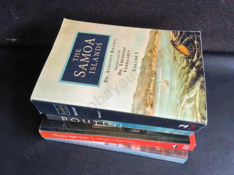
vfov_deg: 51.4
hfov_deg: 65.3
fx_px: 183
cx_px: 117
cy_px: 88
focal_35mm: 27
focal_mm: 2.87
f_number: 2
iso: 160
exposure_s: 1/100
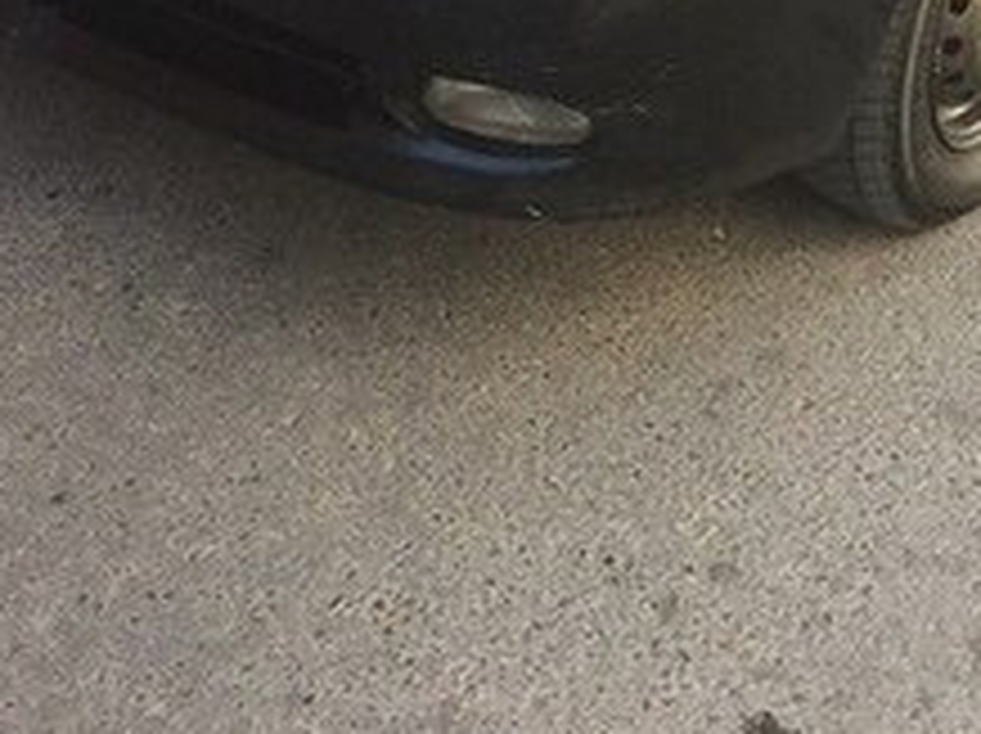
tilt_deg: -18.1
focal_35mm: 88
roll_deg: -6.9
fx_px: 2491
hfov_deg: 22.3
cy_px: -344
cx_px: 567
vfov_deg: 15.5
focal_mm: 4.15
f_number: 2.2
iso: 32
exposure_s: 1/273
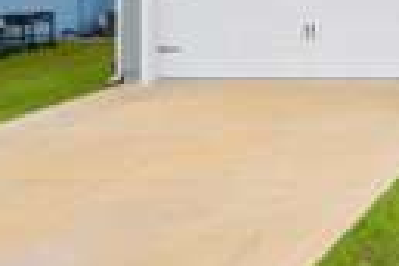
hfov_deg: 19.8
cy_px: -70
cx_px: 668
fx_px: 909
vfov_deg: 15.9
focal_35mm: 82
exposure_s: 1/640
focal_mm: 8.38
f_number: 2.8
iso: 100
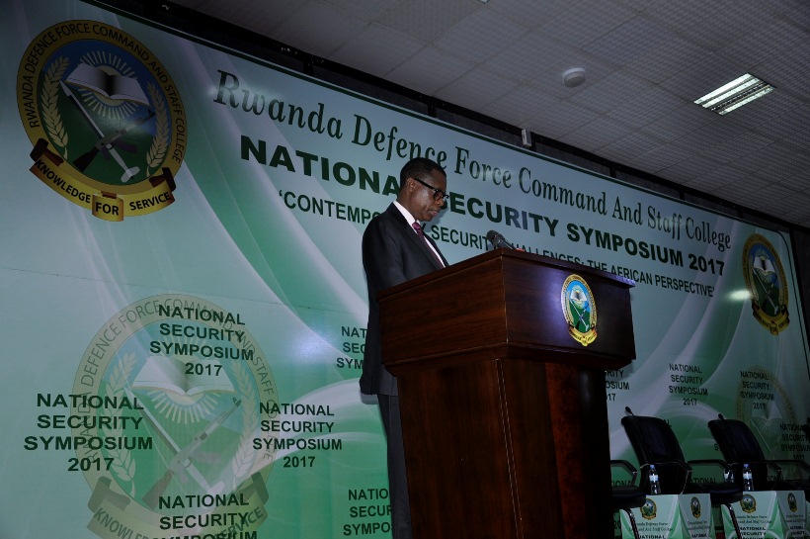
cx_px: 405
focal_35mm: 45
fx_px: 1011
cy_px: 270
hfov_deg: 43.6
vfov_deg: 29.8
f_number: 4.2
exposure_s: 1/50
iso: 200
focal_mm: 30
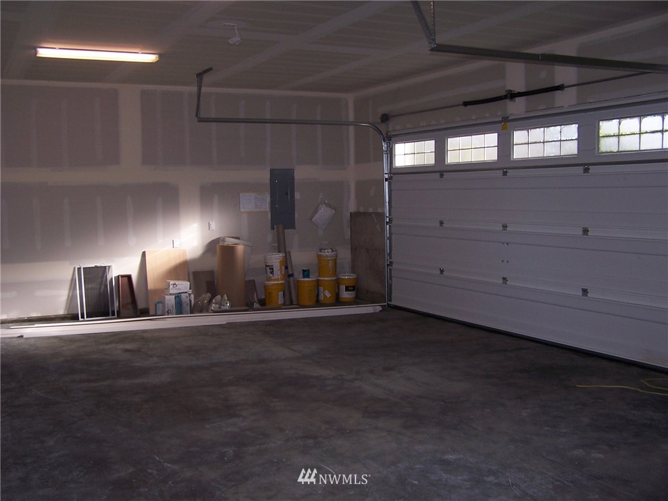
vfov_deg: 37.7
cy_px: 250
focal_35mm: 38
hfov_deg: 49.0
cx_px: 334
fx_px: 733
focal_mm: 6.3
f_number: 2.8
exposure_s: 1/60
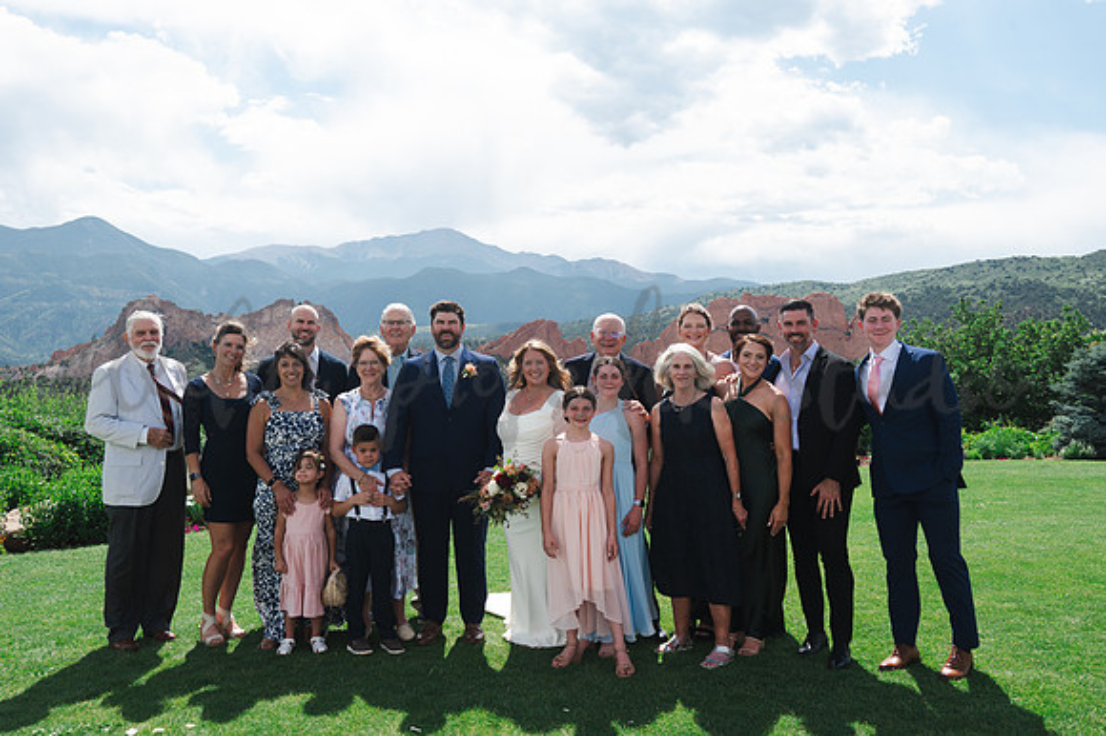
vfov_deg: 42.3
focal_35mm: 31
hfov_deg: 60.3
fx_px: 952
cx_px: 553
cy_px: 368
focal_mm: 31
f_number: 7.1
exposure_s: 1/400
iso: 125
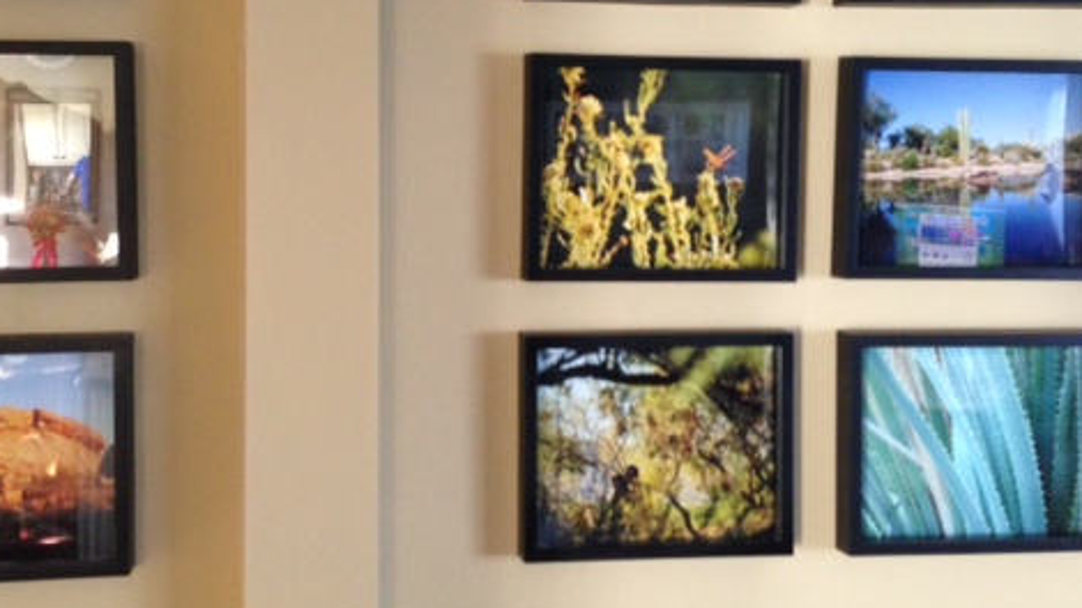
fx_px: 1405
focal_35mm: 49
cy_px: 214
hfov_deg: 42.0
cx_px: 470
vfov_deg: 24.3
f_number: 2.4
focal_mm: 4.13
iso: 200
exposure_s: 1/20
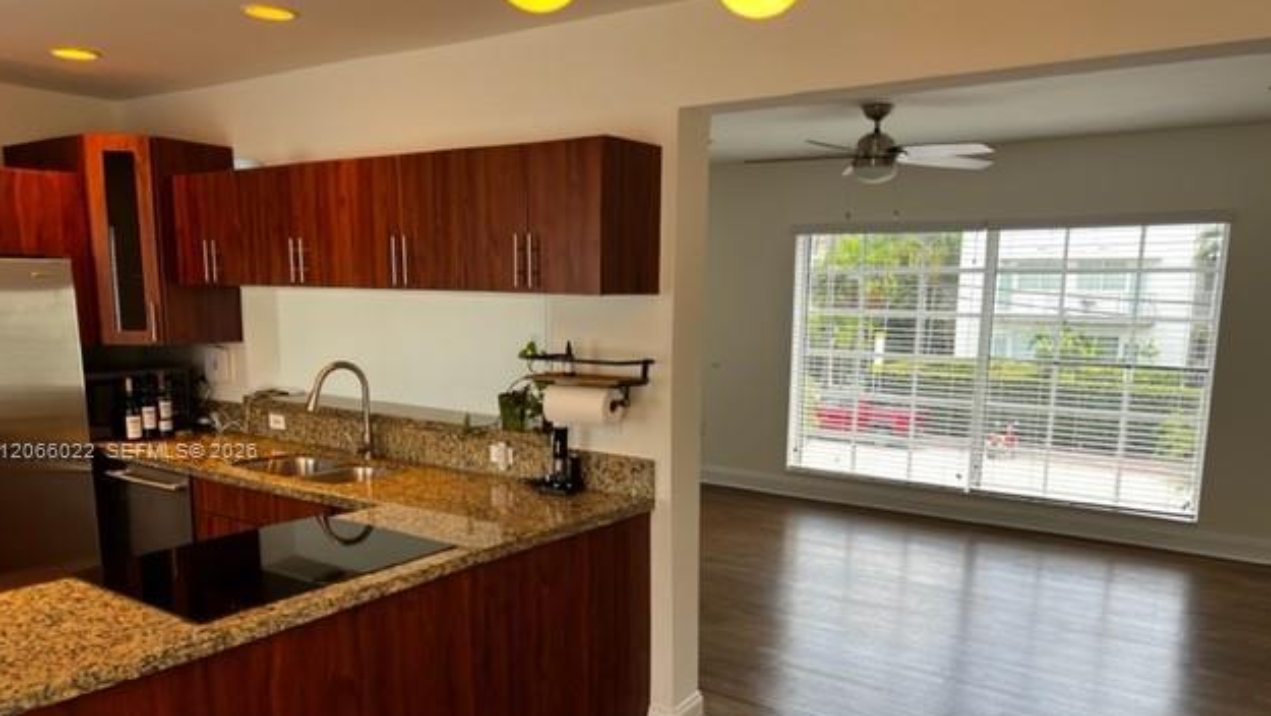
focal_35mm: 29
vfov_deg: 39.9
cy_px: 452
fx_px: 978
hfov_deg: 66.0
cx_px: 630
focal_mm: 5.7
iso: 40
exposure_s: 1/120
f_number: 1.5
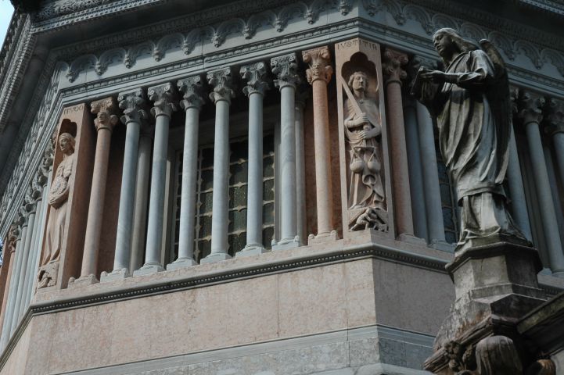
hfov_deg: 33.4
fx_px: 940
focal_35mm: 60
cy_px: 188
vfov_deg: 22.6
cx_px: 282
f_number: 10
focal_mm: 40
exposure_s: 1/160
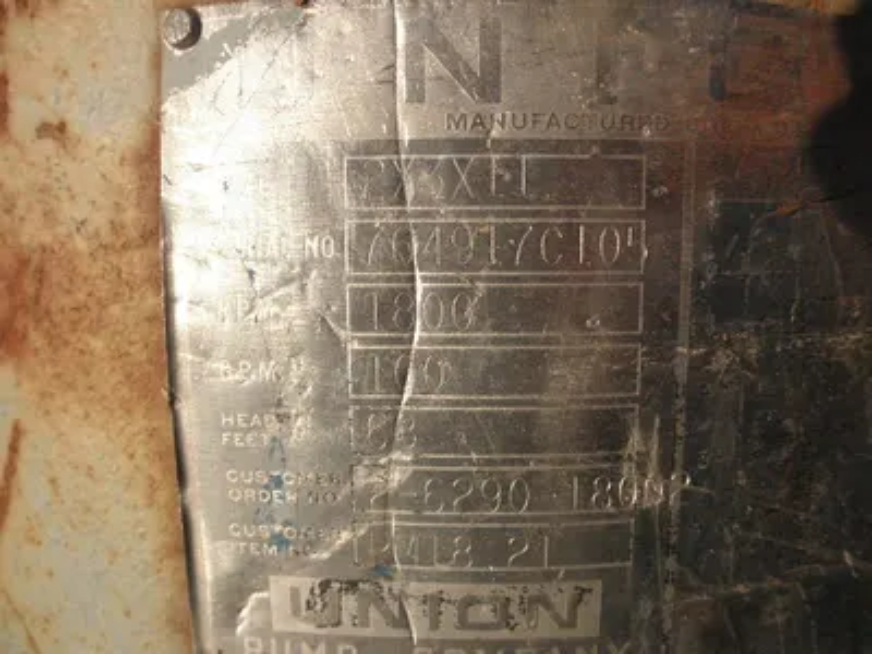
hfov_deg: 63.4
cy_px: 327
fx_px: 705
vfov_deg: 49.7
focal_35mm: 28
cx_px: 436
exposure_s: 1/160
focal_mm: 5
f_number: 8.5
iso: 64
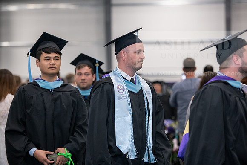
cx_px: 124
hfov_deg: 16.4
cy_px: 82
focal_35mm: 125
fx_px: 858
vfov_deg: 11.0
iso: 2000
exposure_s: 1/200
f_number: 3.2
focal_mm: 125
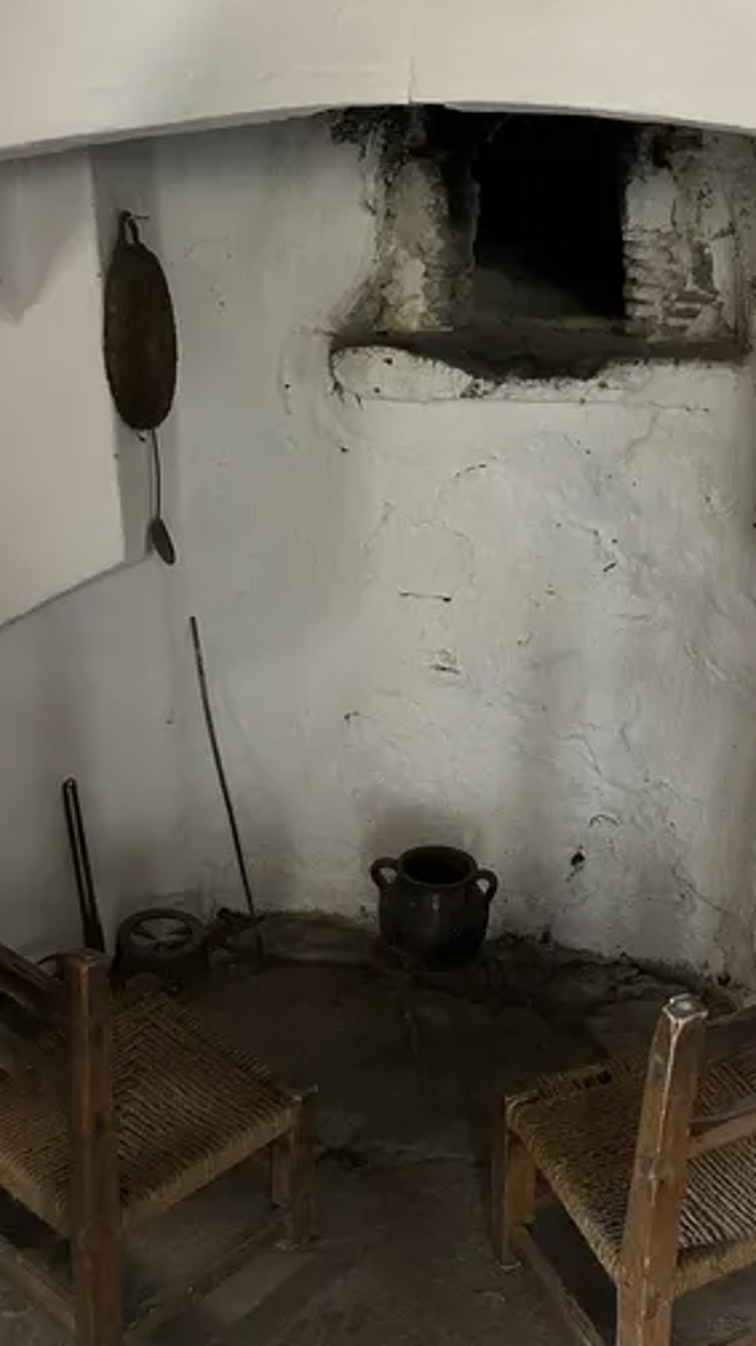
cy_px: 710
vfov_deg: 55.3
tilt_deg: -22.6
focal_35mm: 36
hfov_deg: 32.7
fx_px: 1285
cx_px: 451
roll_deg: -0.6
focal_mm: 5.7
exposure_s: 1/33
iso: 640
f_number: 1.5
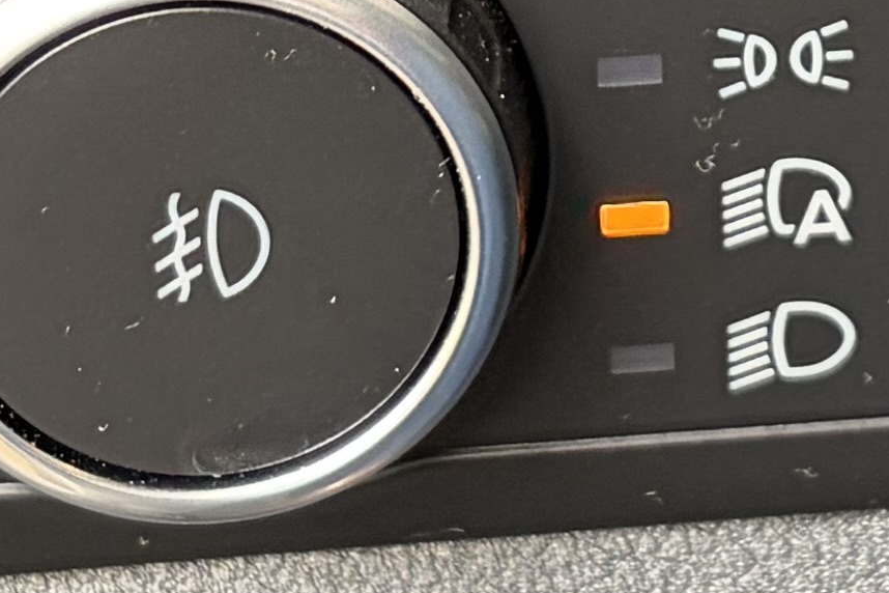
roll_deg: +2.9
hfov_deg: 11.4
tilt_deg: -8.5
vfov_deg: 7.5
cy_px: -339
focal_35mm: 180
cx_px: 638
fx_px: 4445
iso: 160
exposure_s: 1/60
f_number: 1.6
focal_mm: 5.96
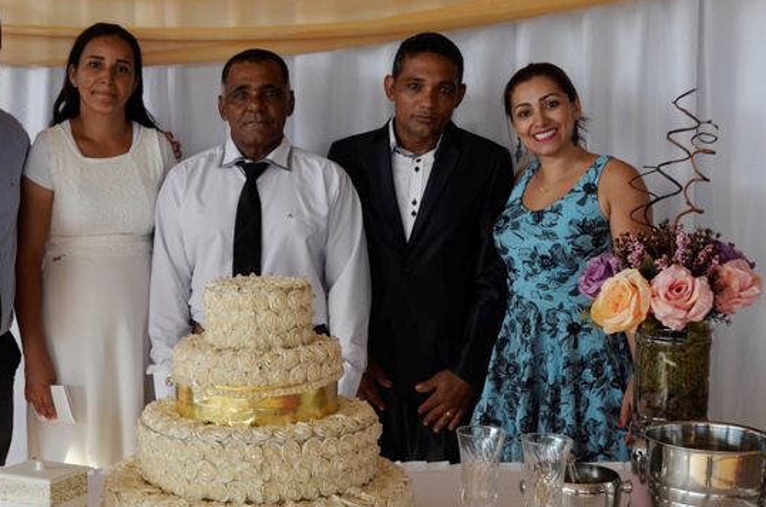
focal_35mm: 58
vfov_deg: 23.2
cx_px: 235
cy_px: 325
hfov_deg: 34.1
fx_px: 1231
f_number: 5.6
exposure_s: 1/125
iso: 360
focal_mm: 26
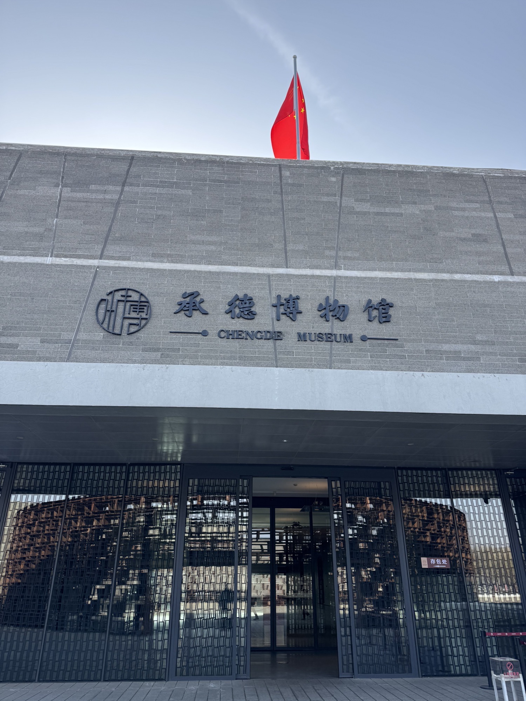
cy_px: 350
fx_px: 486
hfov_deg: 56.8
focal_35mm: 24
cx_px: 263
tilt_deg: +24.0
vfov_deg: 71.6
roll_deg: +1.0
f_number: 1.78
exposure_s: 1/1076
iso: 80
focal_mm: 6.76
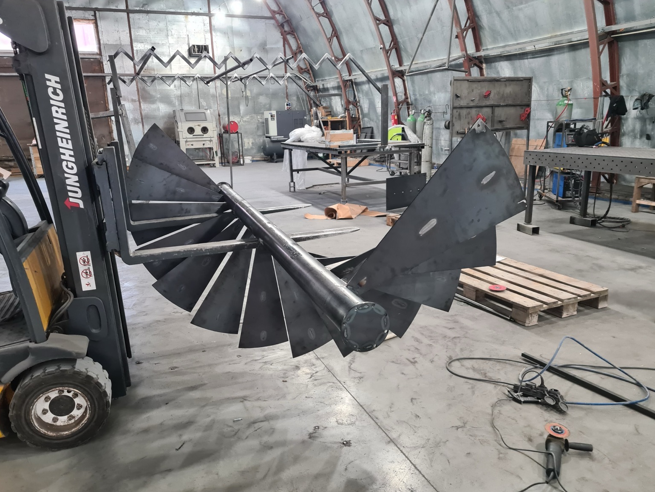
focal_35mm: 27
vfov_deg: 51.4
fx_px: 511
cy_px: 254
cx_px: 320
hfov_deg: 65.3
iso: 640
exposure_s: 1/50
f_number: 1.8
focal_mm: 5.4
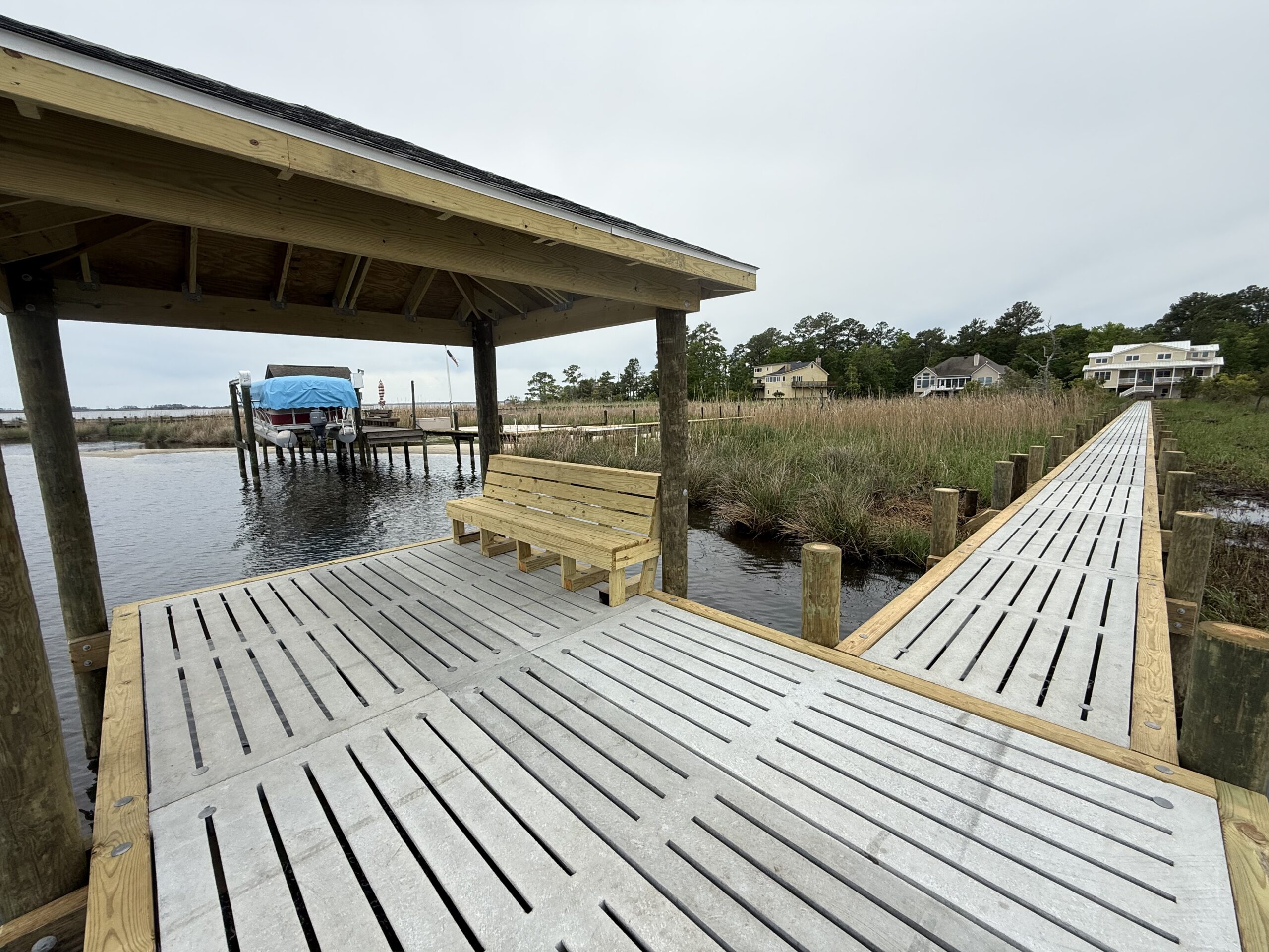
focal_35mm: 14
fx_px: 513
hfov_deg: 102.1
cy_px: 476
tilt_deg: -8.0
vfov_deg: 85.7
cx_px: 634
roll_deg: +0.5
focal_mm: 2.22
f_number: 2.2
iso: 50
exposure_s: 1/644
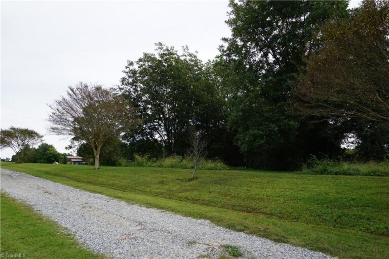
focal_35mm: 24
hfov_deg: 73.7
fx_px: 259
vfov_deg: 53.1
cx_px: 194
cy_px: 130
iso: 100
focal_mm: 16
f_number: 9
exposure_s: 1/100
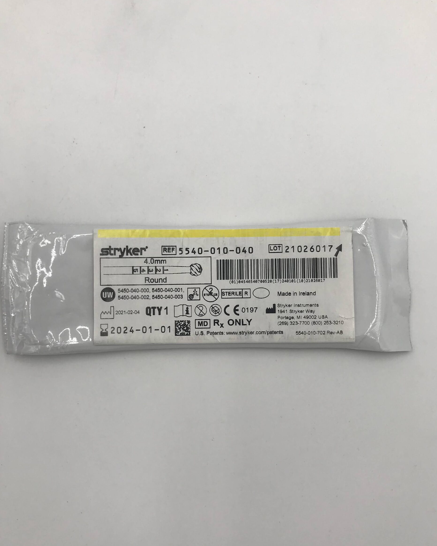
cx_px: 221
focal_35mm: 30
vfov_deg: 58.7
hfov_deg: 48.5
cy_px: 297
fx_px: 485
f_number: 1.8
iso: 20
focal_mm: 3.99
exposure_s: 1/306
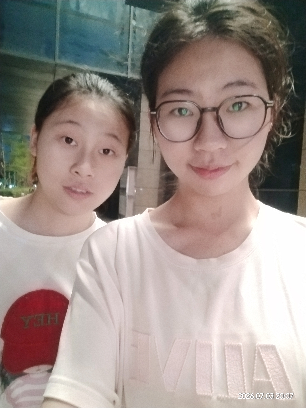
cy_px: 204
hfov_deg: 48.2
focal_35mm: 29
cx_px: 153
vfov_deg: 61.7
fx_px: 342
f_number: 2
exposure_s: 1/10
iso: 1411
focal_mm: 3.87
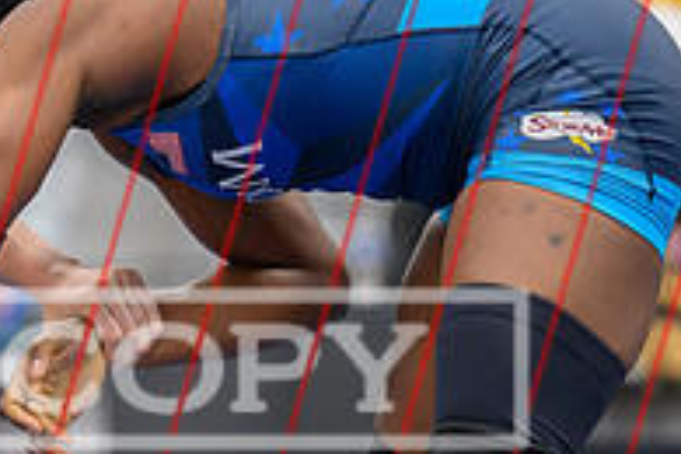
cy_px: 356
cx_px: -68
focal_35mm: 408
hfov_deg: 5.0
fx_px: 7717
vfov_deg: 3.4
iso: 2500
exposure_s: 1/800
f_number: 2.8
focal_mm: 130
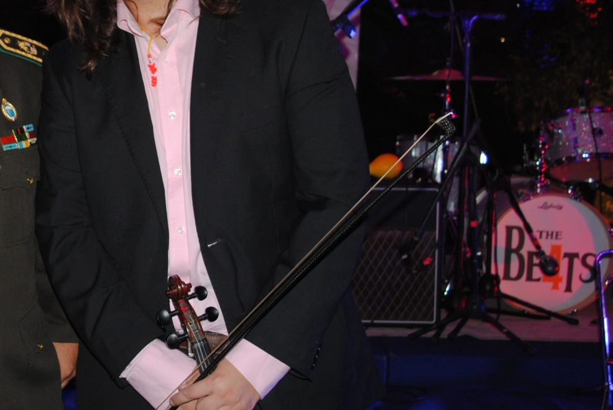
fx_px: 904
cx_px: 68
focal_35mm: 53
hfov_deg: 35.4
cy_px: 134
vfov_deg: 25.4
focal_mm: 18
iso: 200
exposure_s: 1/60
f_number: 3.5
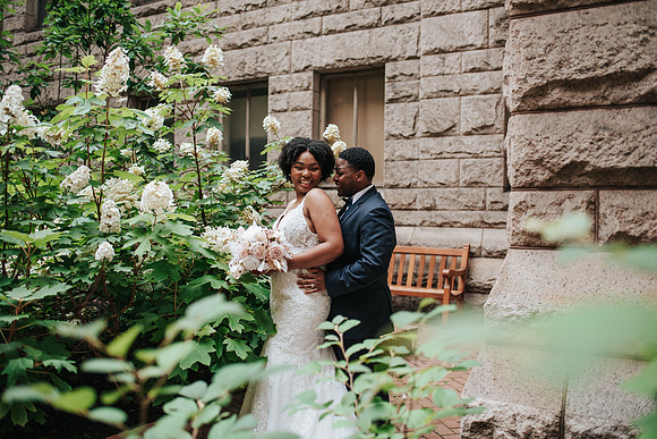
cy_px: 220
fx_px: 649
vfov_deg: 37.3
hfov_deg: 53.7
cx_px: 328
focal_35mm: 36
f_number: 2.5
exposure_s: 1/640
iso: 640
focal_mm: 35
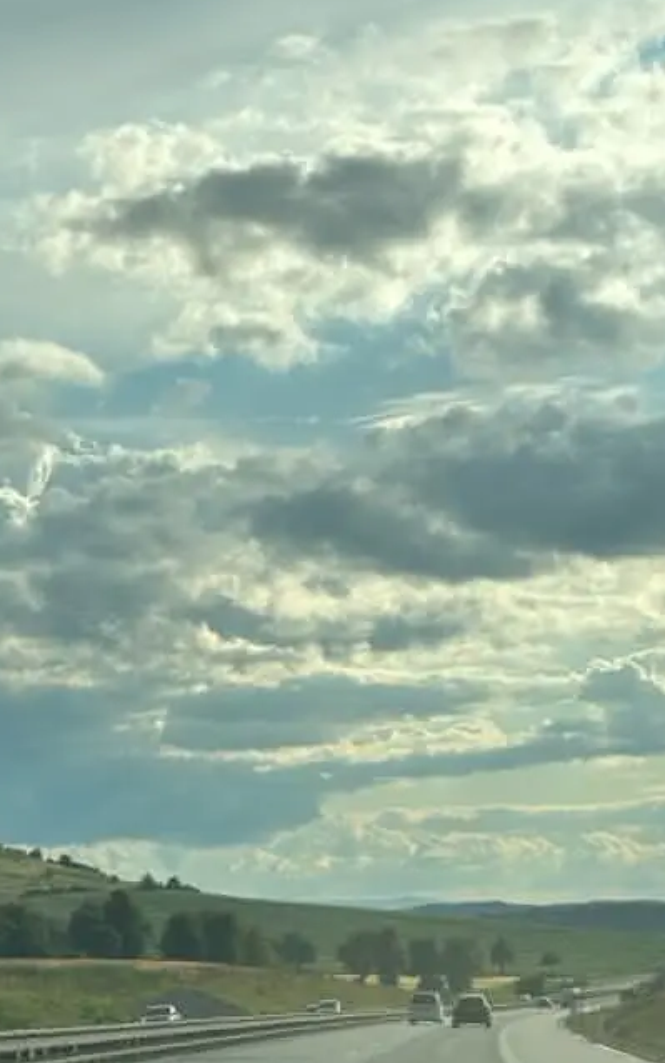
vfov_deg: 20.2
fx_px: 2956
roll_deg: +1.7
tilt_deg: +2.6
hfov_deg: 12.6
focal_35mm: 102
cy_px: 841
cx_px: -67
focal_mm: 6.9
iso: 64
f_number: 1.8
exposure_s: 1/6623
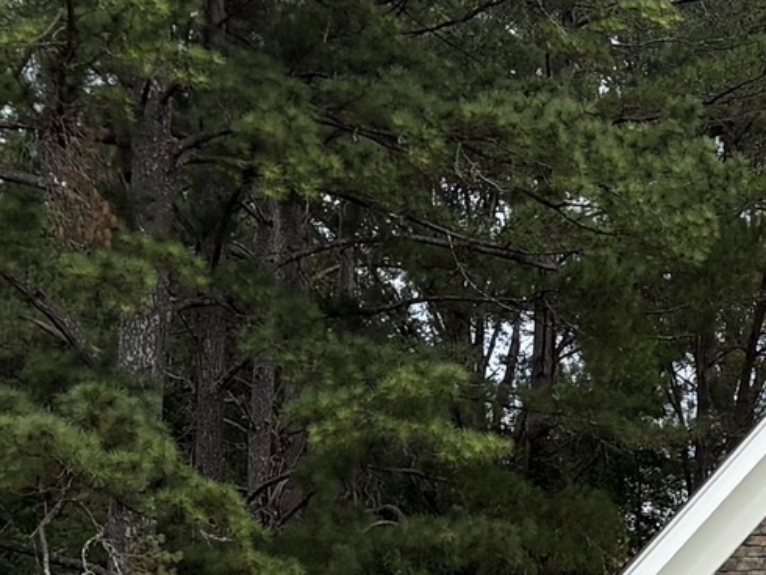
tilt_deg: -2.9
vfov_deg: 8.6
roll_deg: -1.4
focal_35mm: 163
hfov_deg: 11.1
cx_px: 1510
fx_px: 3609
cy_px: 1141
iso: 50
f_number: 1.6
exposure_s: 1/1239
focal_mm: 5.96
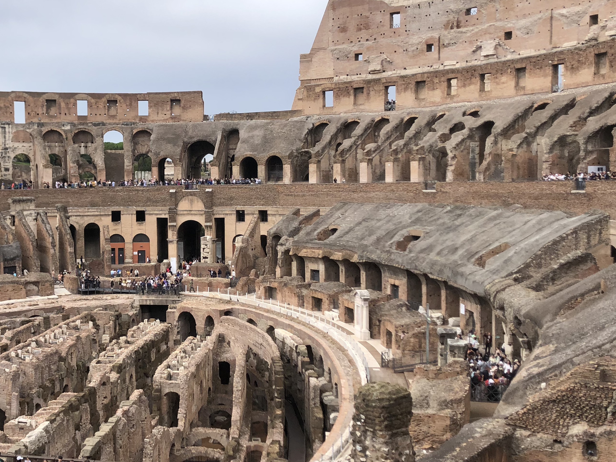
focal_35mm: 44
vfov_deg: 32.9
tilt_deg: -2.3
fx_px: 783
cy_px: 219
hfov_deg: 41.9
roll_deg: +1.3
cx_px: 172
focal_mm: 4
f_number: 1.8
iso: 20
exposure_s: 1/1389
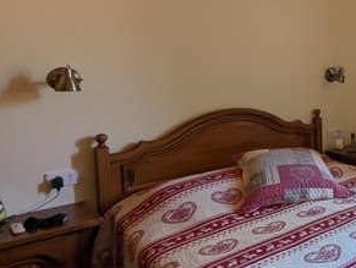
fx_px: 340
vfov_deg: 42.5
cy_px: 91
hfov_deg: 38.7
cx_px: 437
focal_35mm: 33
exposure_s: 1/31.4
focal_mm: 2.02
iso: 55
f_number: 1.7
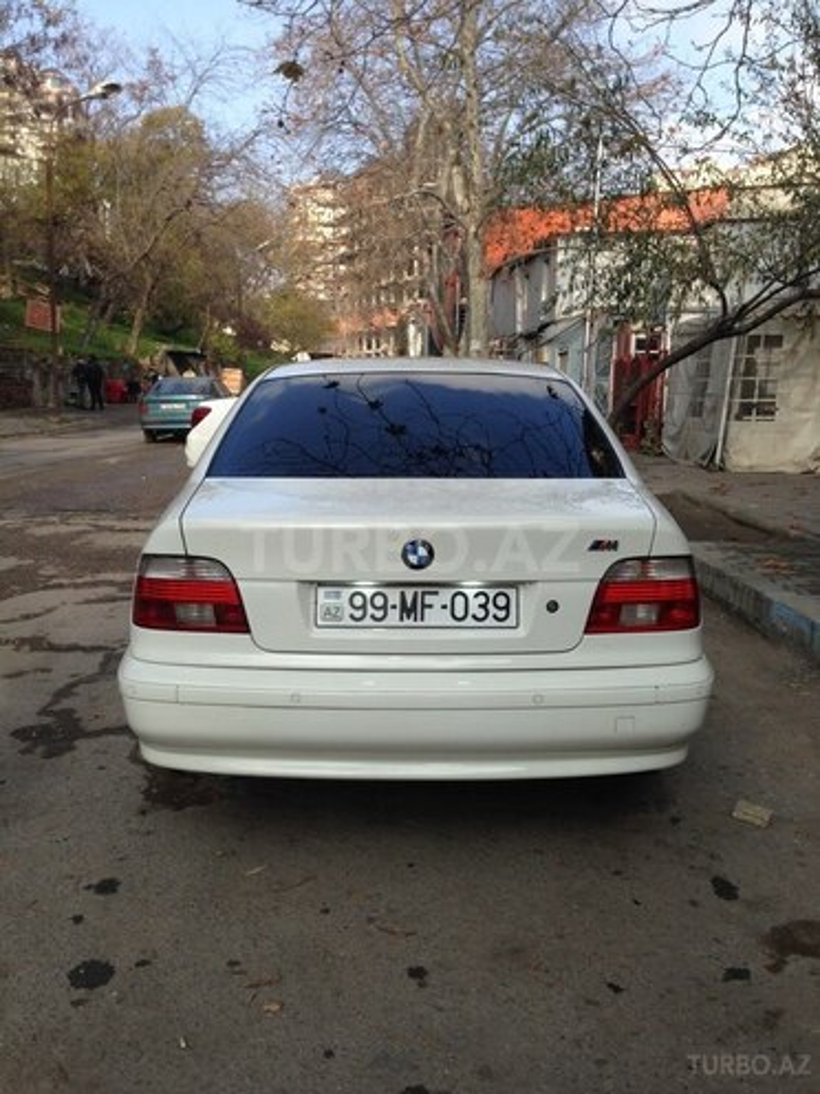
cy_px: 547
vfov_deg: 55.4
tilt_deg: -7.2
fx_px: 1042
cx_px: 410
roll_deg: -0.5
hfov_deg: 42.9
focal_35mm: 33
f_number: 2.4
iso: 50
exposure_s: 1/763
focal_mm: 4.12
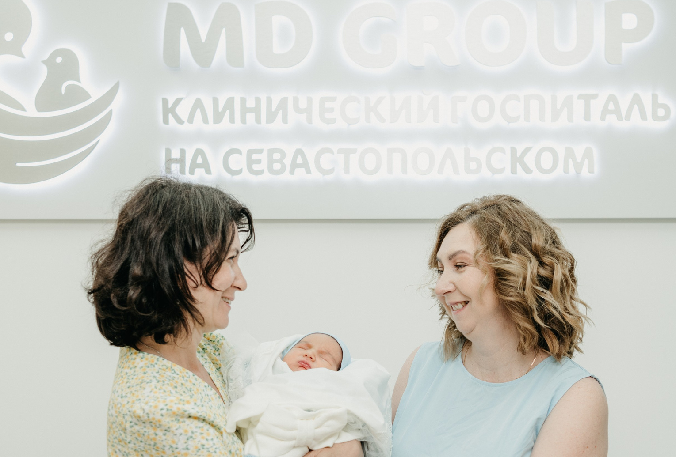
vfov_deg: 19.0
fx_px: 1358
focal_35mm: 72
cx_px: 353
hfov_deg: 27.9
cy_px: 319
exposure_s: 1/160
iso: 160
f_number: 3.5
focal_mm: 42
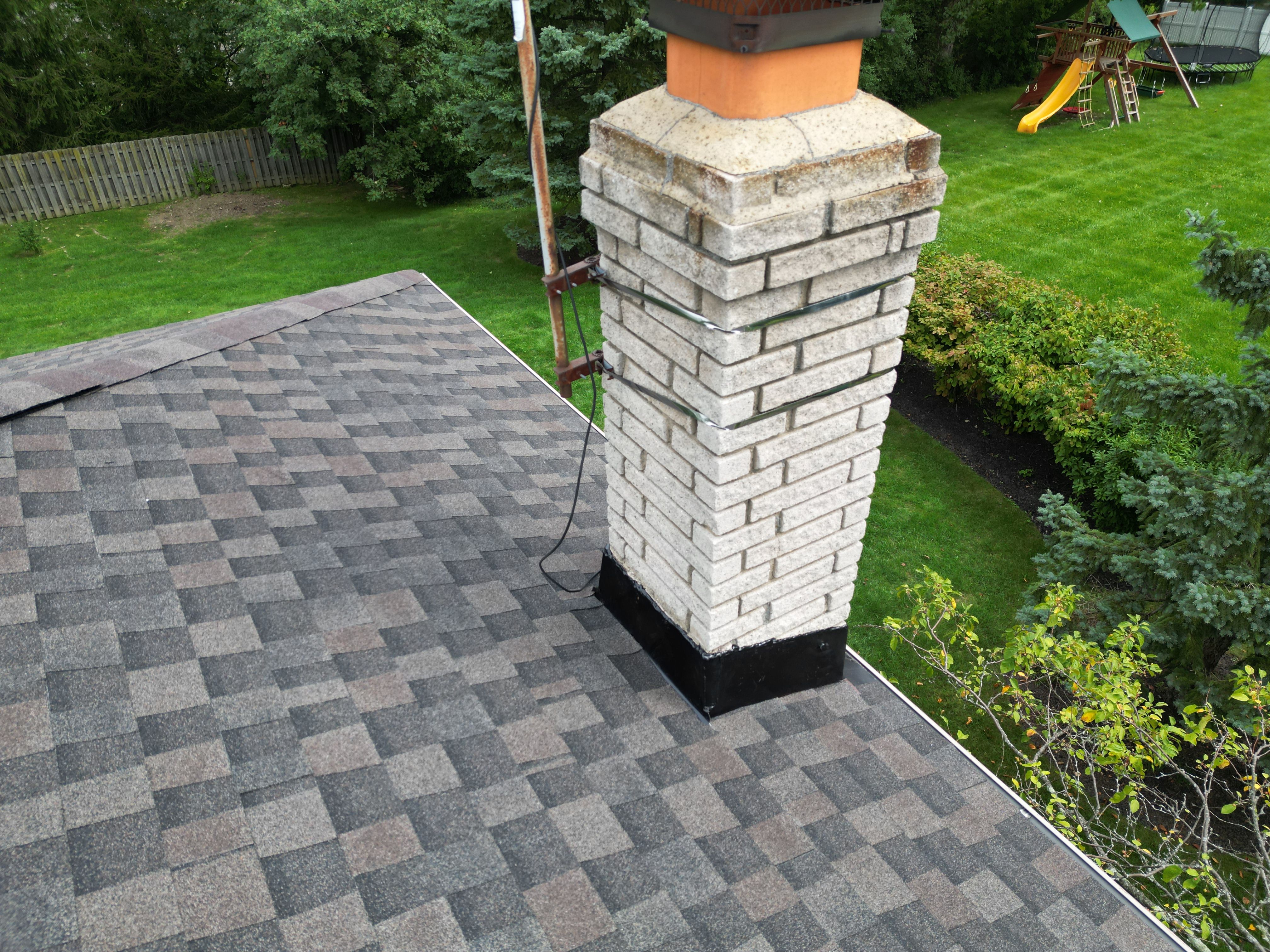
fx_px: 881
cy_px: 476
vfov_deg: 56.8
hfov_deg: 71.6
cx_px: 635
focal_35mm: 24
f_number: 1.7
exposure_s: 1/725
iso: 120
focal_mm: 6.72
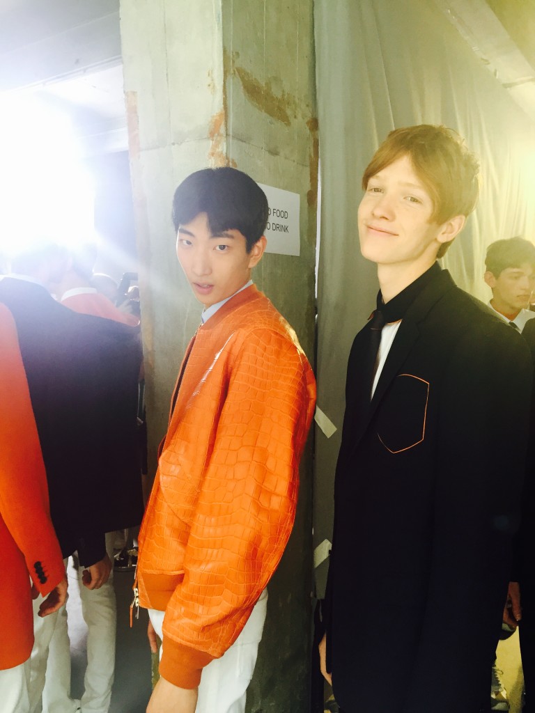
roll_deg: -2.2
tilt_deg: -3.4
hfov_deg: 48.2
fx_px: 598
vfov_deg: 61.7
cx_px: 268
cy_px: 356
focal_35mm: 29
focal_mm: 4.15
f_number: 2.2
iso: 32
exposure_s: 1/30
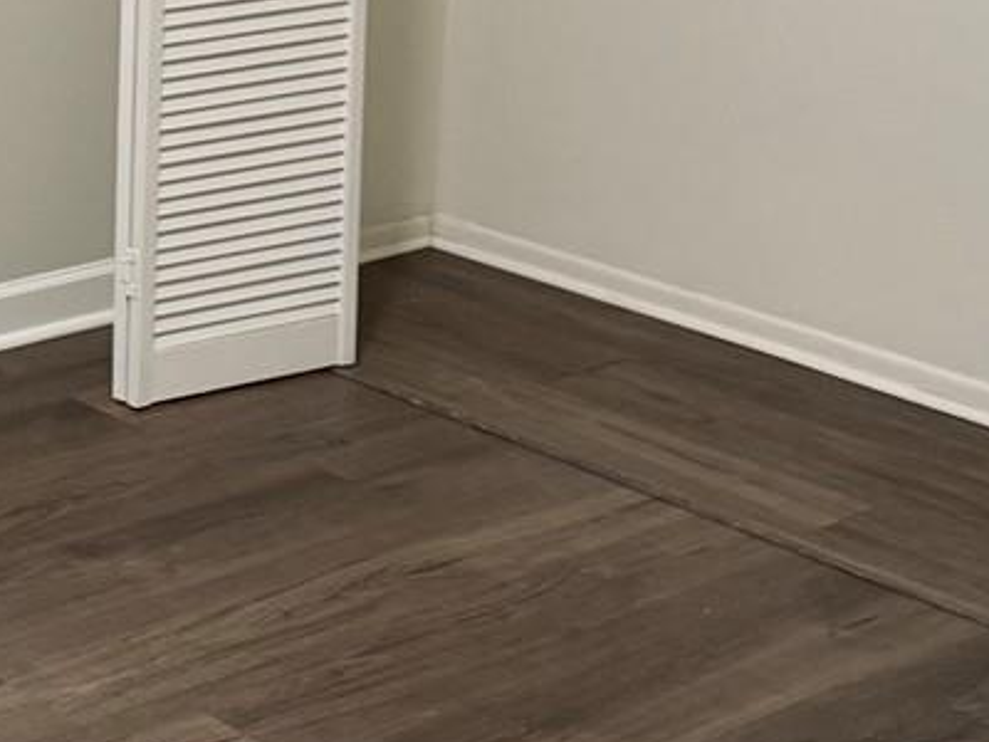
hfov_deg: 19.1
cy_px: 45
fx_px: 2743
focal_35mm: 96
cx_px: -250
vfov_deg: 15.2
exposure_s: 1/60
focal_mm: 6.76
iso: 320
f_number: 1.78
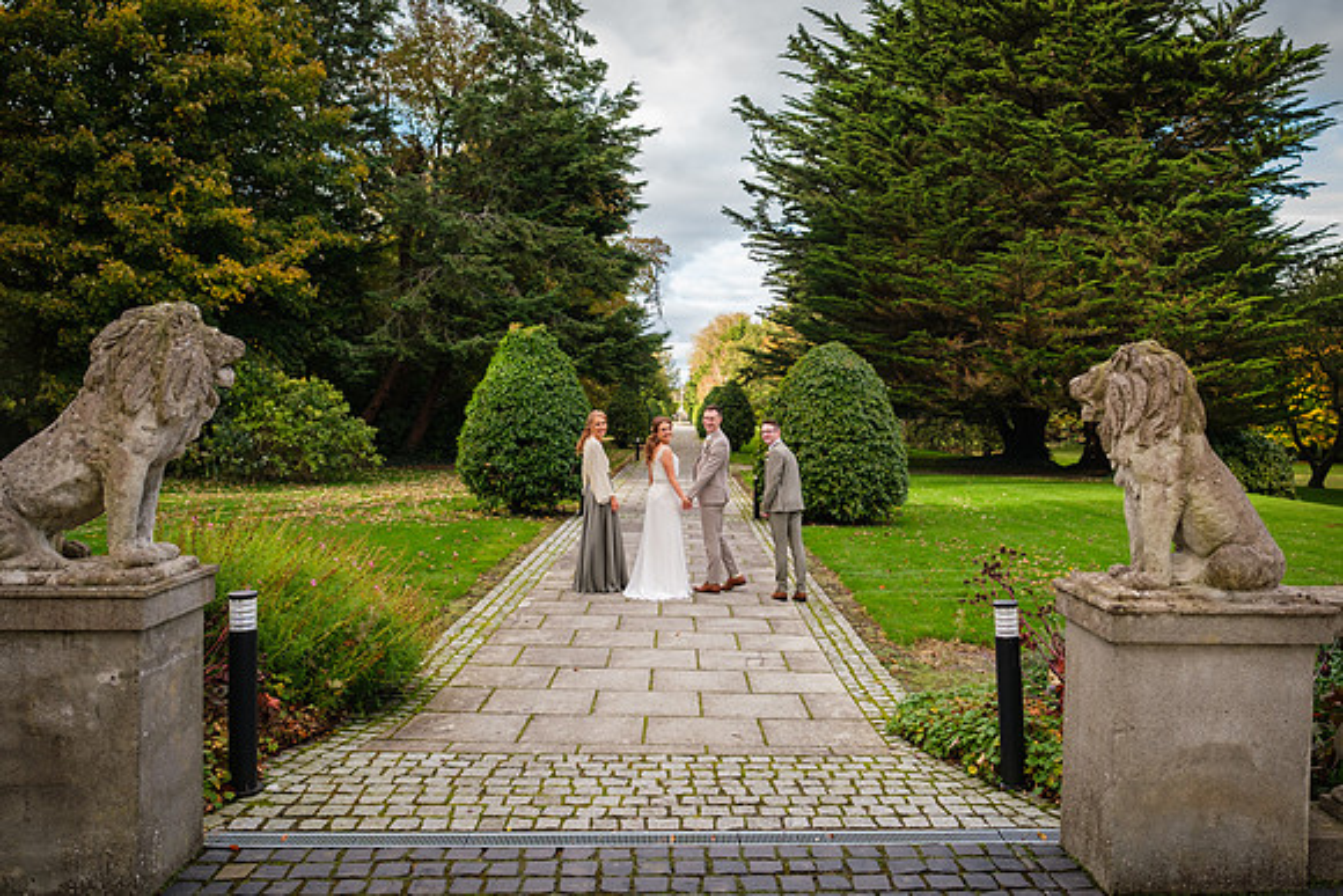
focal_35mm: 27
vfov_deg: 48.4
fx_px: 997
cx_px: 742
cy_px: 433
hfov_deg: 67.8
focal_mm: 16
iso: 200
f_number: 3.2
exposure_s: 1/250
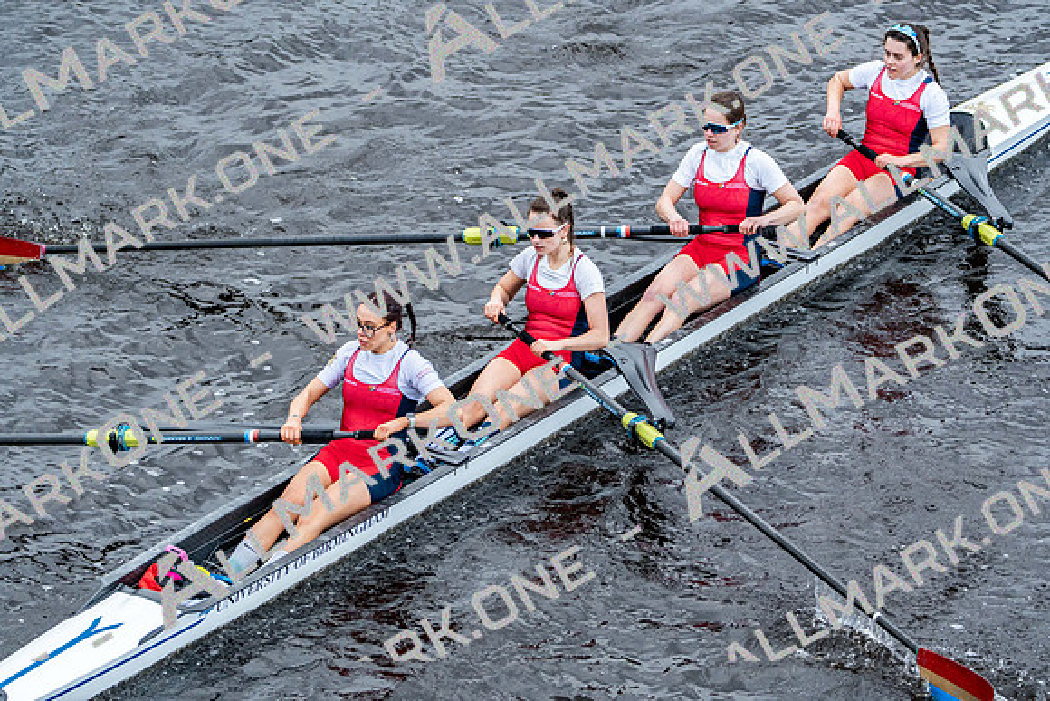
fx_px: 7760
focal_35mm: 266
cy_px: 350
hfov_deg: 7.7
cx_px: 525
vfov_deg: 5.2
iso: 2000
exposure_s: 1/1250
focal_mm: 266
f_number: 5.6
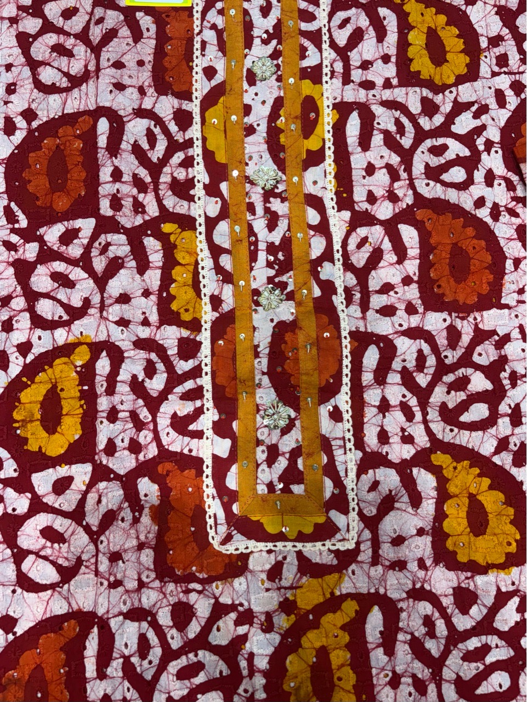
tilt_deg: -80.1
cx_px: 264
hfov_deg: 53.1
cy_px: 351
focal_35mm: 26
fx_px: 527
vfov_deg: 67.3
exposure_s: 1/100
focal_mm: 5.96
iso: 40
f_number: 1.6
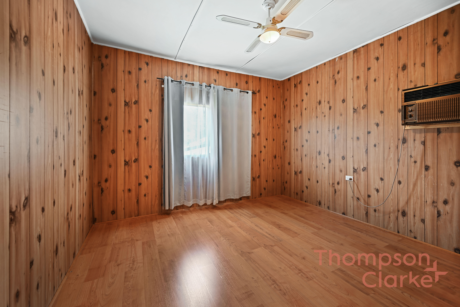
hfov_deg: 104.2
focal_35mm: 14
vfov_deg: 81.3
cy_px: 154
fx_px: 179
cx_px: 230
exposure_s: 1/1.25
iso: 100
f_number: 4
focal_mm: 14
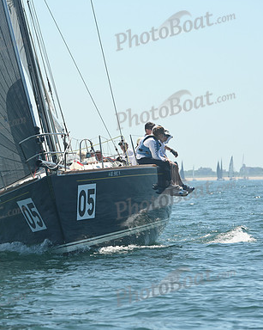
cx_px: 71
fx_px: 2414
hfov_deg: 6.2
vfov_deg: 7.8
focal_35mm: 248
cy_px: 165
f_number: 8
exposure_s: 1/1000
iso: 320
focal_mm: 175
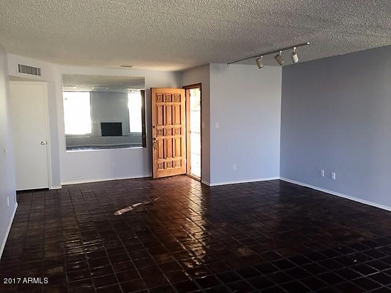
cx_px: 196
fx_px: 328
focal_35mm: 29
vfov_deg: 48.2
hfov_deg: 61.7
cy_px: 146
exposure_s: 1/30
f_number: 2.2
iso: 40
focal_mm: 4.15
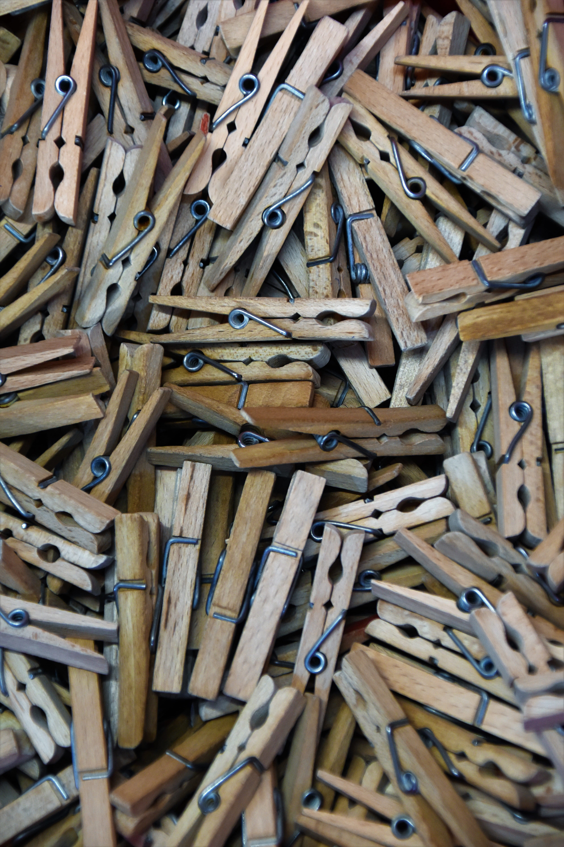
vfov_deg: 18.2
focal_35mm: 112
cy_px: 424
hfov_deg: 12.2
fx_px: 2644
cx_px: 282
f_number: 5.3
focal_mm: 75
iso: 1250
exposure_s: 1/60
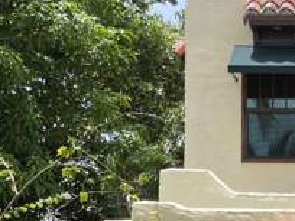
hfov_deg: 17.6
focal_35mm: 102
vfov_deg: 13.6
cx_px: 421
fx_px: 869
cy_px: 332
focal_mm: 5.1
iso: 50
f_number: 1.6
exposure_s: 1/1372
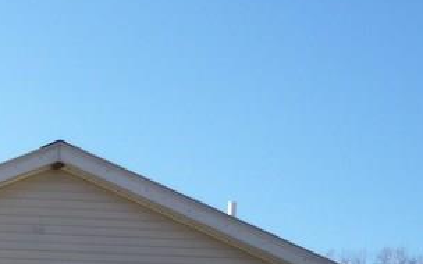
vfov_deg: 10.5
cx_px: -206
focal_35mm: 118
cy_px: 447
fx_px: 1360
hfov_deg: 16.2
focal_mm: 5.5
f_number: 2.8
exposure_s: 1/1000
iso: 100
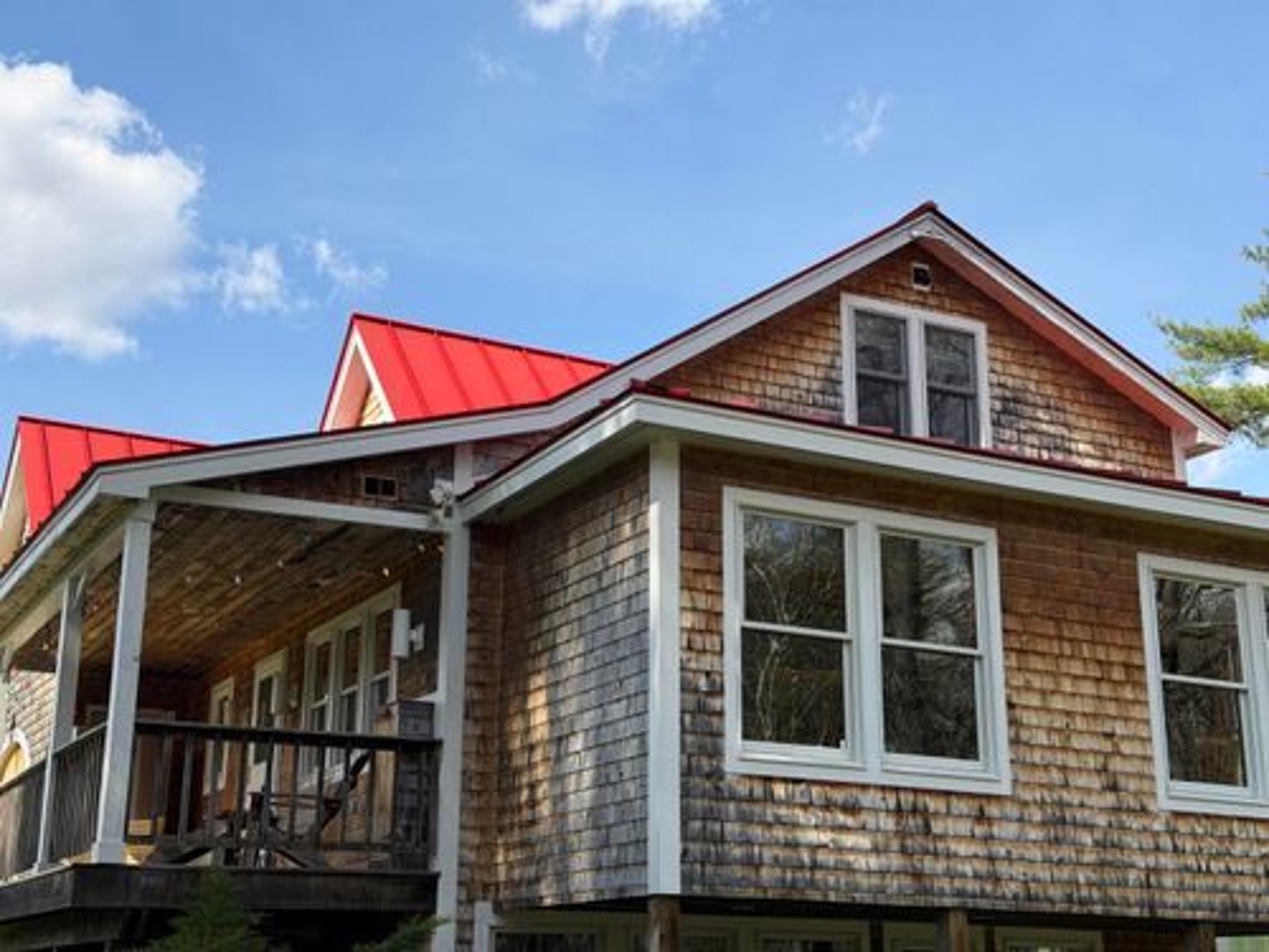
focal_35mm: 48
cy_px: 476
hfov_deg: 39.7
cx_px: 634
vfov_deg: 30.3
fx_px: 1760
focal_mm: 6.76
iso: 64
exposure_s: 1/2865
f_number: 1.78
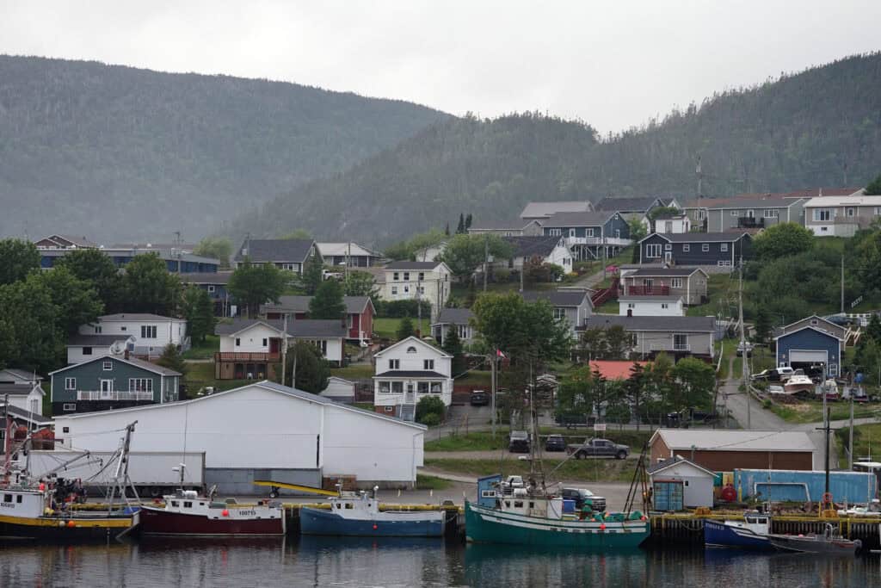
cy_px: 294
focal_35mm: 122
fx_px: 2986
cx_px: 440
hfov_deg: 16.8
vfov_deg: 11.2
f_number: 3.2
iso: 640
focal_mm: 122
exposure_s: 1/3200
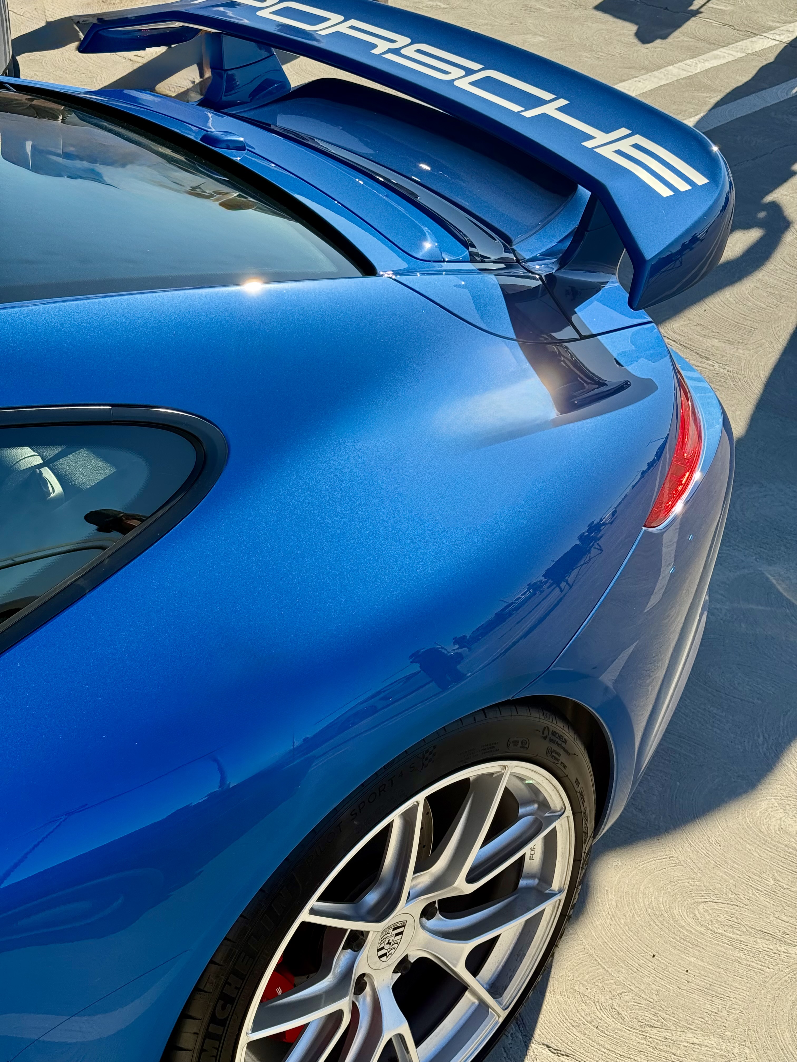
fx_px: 1474
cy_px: 531
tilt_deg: -36.1
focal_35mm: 48
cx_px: 398
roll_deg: -0.3
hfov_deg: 30.3
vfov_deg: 39.7
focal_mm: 6.76
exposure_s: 1/1070
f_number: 1.78
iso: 80
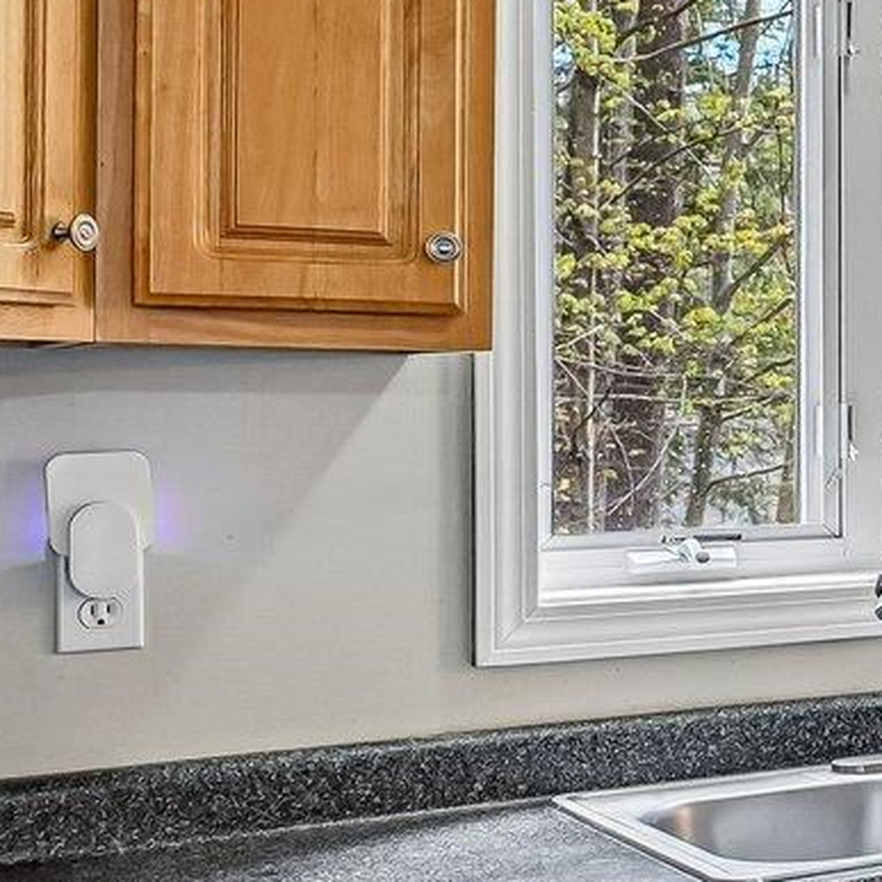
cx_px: 1661
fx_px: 2076
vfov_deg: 24.0
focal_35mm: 72
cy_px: 393
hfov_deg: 18.1
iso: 400
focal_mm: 16
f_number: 8
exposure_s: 1/8
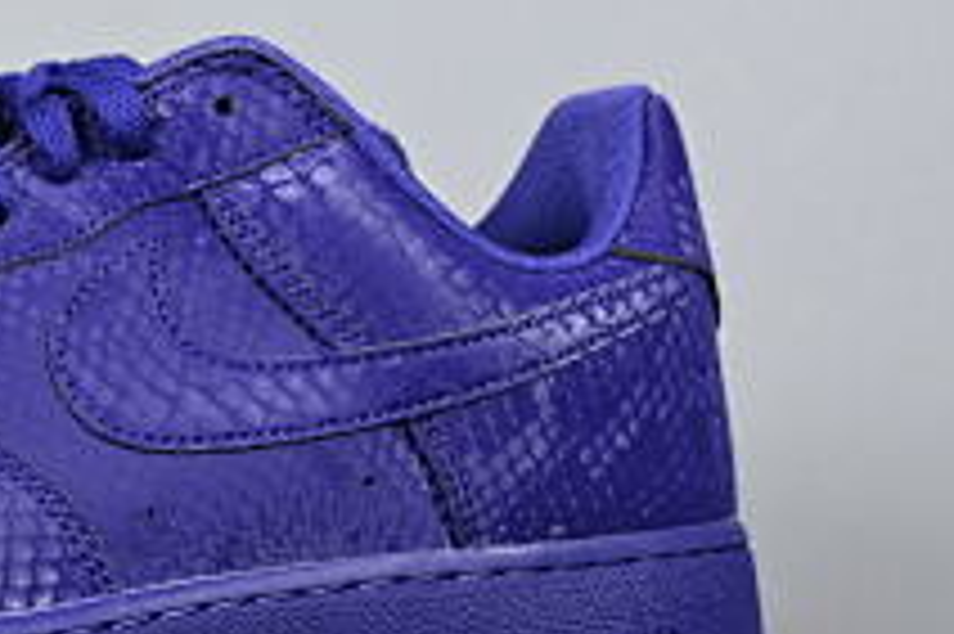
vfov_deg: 9.9
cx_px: -135
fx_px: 3659
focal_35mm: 138
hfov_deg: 14.5
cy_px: 304
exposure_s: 1/125
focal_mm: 39
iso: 640
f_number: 5.6
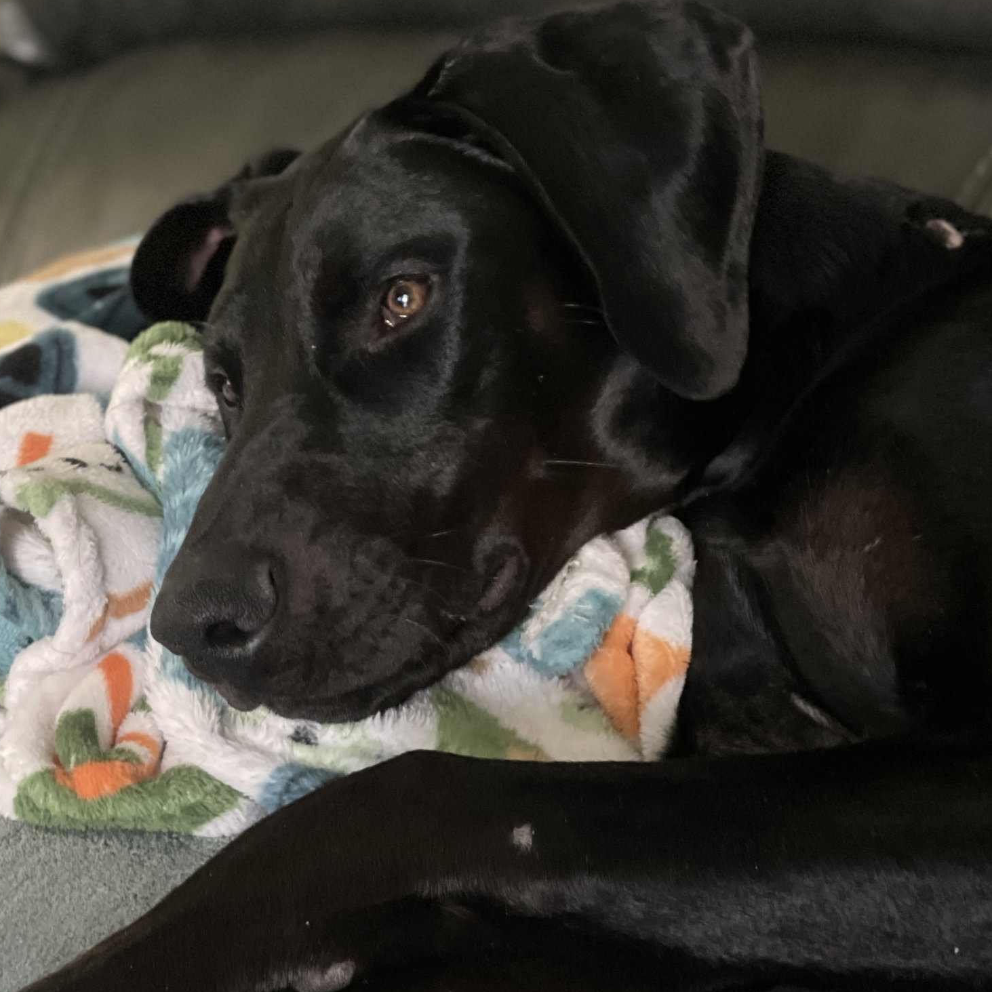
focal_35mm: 67
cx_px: 532
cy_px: 432
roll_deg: +0.2
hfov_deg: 25.7
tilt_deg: -14.9
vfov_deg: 25.7
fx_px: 2172
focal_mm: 6
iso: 640
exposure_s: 1/15
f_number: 2
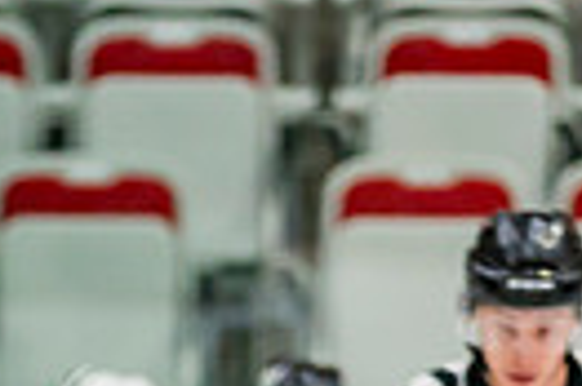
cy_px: 711
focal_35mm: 975
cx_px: 563
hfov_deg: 2.1
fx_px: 15743
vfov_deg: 1.4
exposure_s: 1/640
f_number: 2.8
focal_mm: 200
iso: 2000
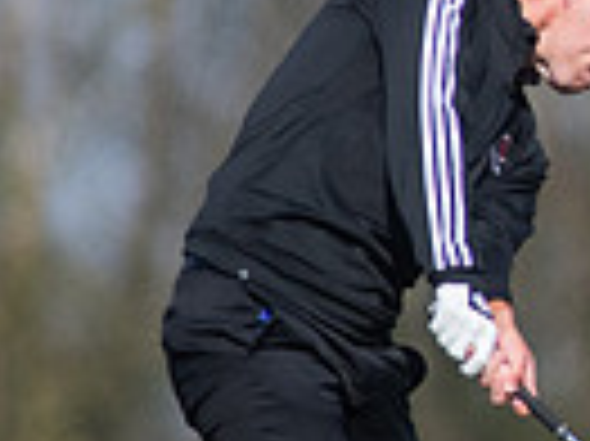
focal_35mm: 2392
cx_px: 1453
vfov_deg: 0.6
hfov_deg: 0.8
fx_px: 40732
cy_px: 132
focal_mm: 300
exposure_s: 1/6400
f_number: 4
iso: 400
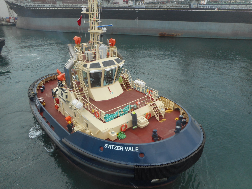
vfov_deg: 54.9
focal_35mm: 25
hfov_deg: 69.4
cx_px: 126
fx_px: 182
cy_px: 94
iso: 80
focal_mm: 4.5
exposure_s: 1/500
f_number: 3.7
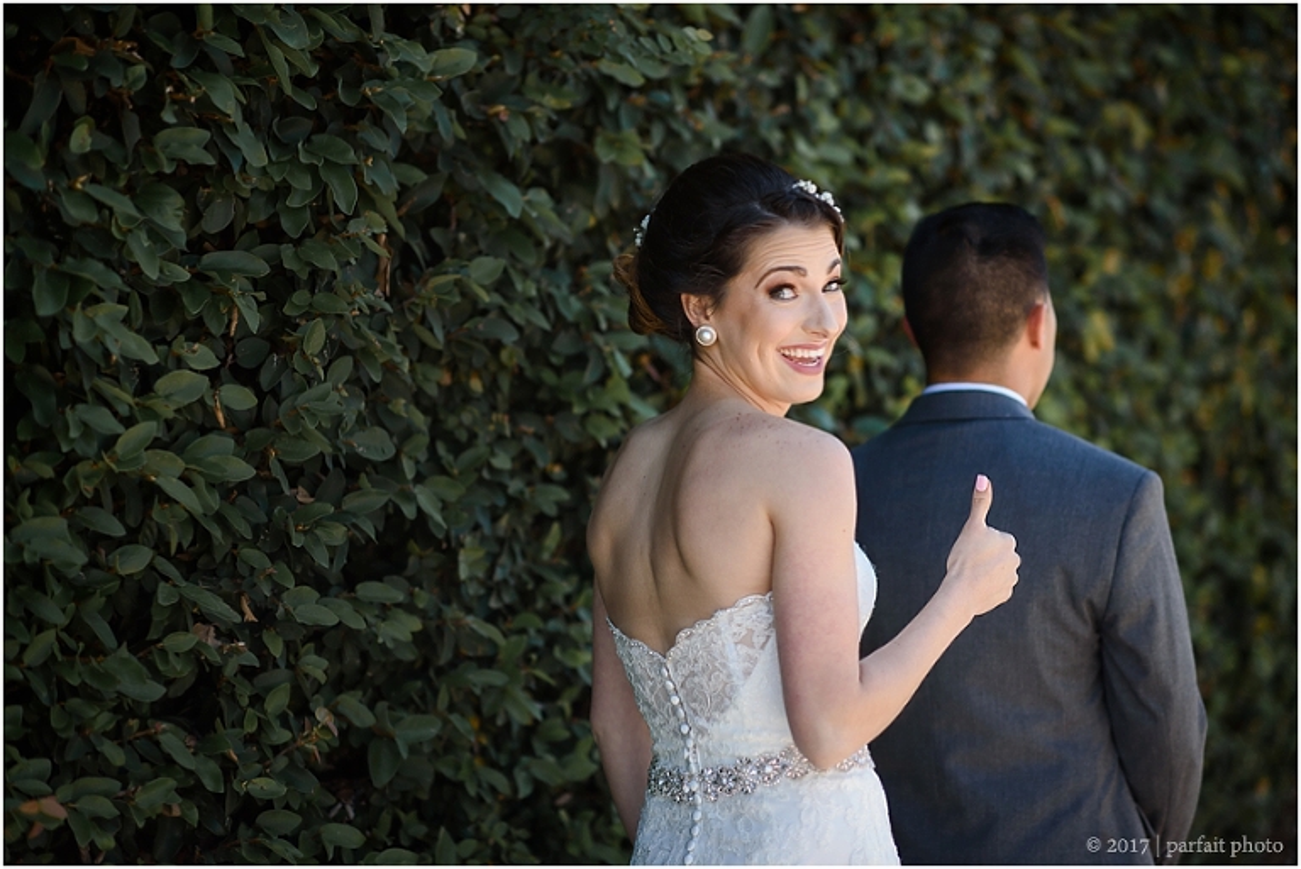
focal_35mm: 85
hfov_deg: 23.9
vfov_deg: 16.1
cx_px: 650
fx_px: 3073
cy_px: 434
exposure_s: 1/2500
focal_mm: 85
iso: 320
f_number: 2
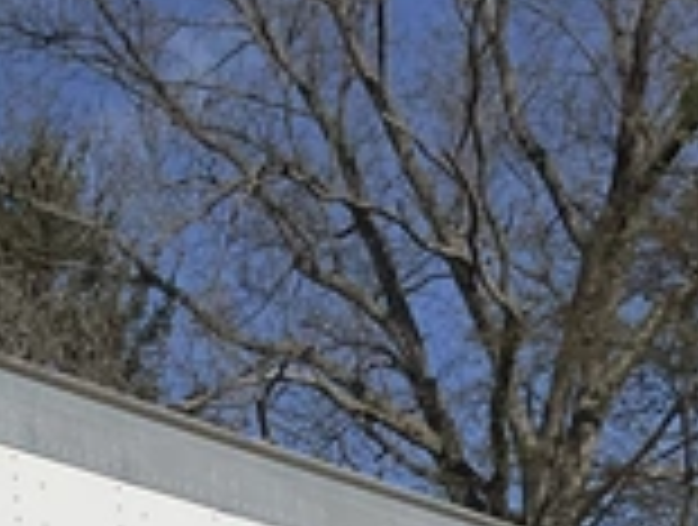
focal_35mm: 140
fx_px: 2830
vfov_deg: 9.7
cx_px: -117
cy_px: 1158
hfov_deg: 13.7
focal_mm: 3
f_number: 1.8
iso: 25
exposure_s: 1/7407
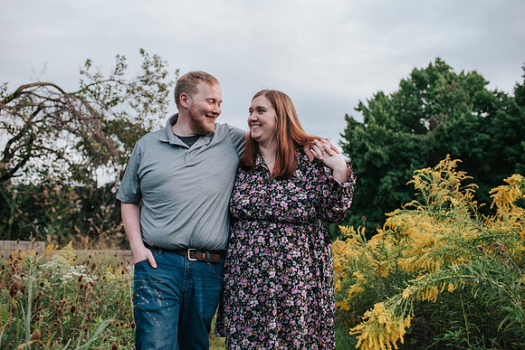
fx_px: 511
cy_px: 175
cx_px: 262
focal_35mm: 35
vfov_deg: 37.9
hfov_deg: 54.4
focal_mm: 35
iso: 720
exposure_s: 1/1250
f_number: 3.2
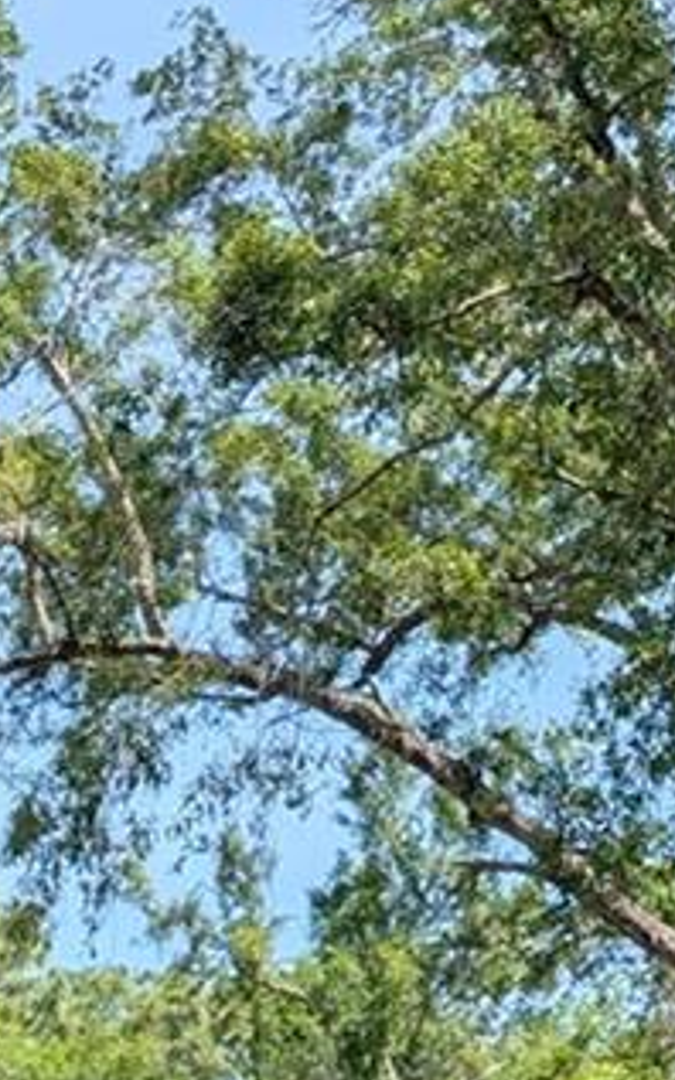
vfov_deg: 14.9
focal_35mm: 128
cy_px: 1717
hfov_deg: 9.2
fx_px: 3769
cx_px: -927
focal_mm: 6.9
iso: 21
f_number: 1.68
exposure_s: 1/648
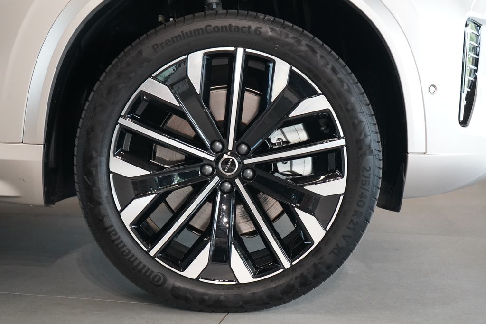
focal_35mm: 58
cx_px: 243
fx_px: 783
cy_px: 162
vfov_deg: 23.4
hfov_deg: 34.5
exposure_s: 1/160
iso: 6400
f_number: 5
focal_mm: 58
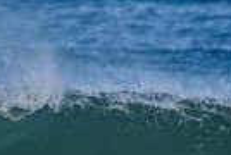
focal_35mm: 2721
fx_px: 17499
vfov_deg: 0.5
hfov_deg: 0.8
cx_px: 10
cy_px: 318
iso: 360
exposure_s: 1/2000
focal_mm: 420
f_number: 5.6
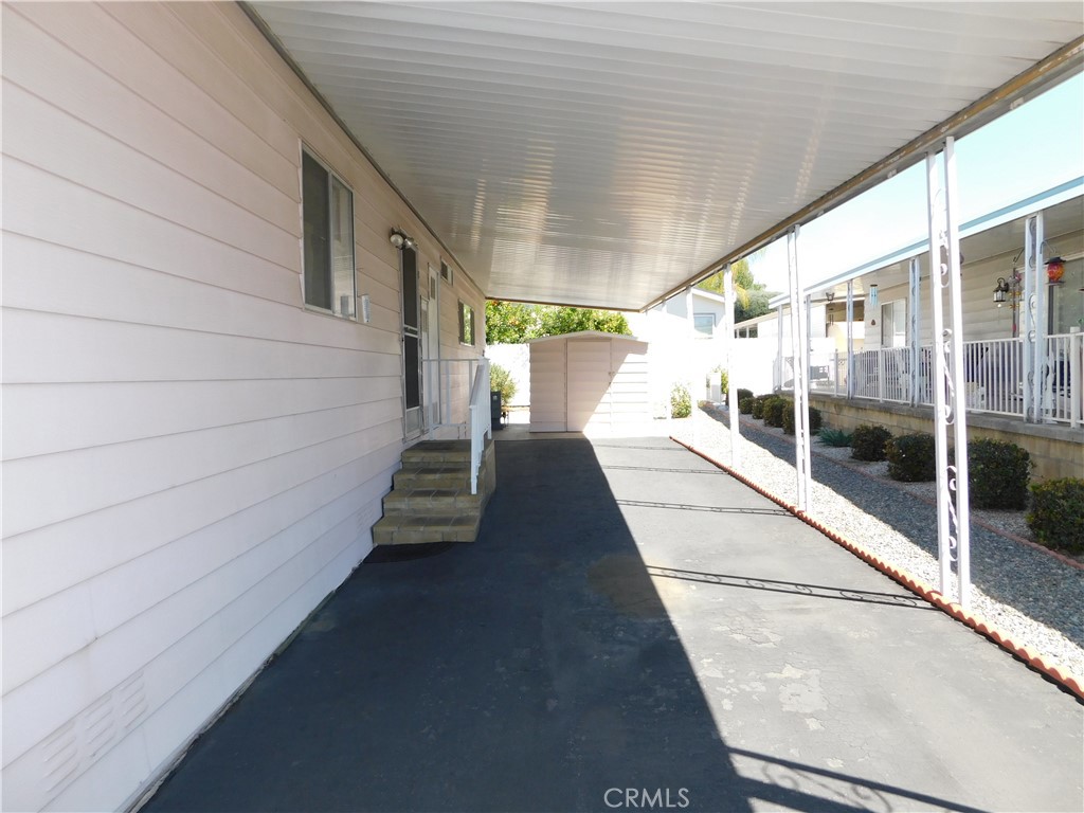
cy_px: 406
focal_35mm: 23
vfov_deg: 58.9
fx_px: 720
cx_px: 542
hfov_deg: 73.9
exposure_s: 1/400
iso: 125
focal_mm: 4
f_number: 3
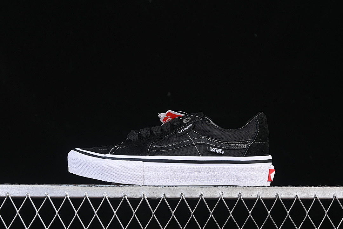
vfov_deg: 18.2
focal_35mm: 75
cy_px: 114
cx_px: 172
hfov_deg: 27.0
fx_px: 715
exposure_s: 1/50
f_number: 6.3
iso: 160
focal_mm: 50
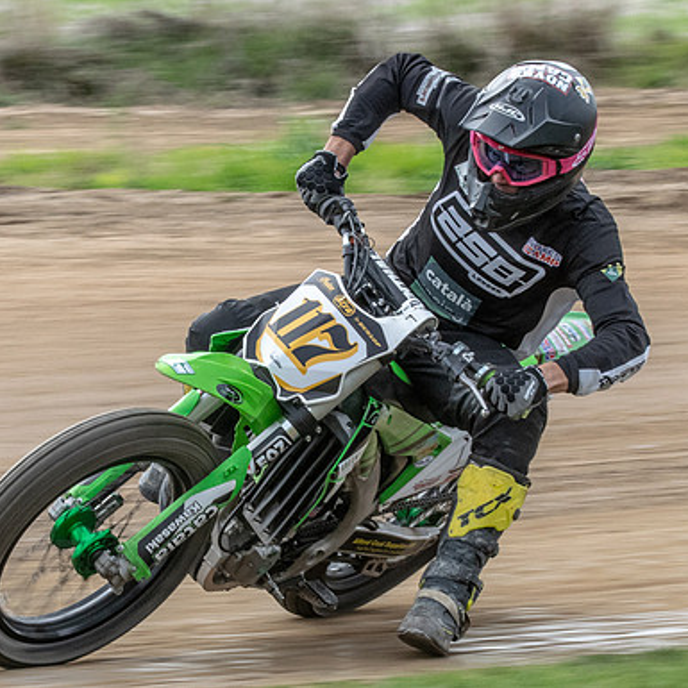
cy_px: 367
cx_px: 243
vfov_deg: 3.8
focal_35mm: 457
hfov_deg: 3.8
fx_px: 10276
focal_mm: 150
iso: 640
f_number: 16
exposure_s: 1/250
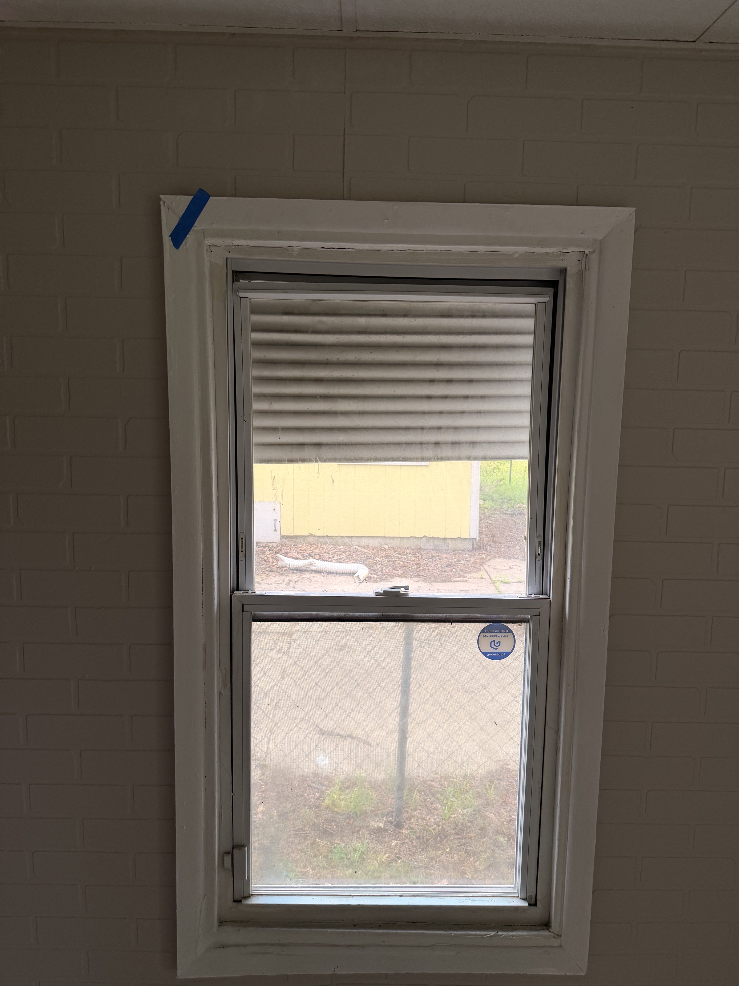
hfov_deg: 56.8
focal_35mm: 24
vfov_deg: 71.6
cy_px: 493
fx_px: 683
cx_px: 370
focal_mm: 6.76
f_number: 1.78
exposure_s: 1/121
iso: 125
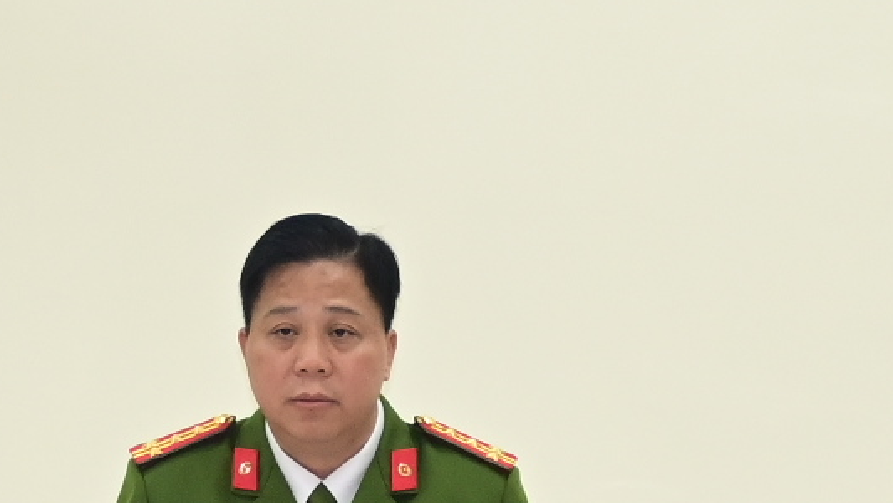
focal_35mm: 325
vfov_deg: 3.7
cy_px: 676
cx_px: 364
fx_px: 7697
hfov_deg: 6.6
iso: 1250
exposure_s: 1/200
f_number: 4.8
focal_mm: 56
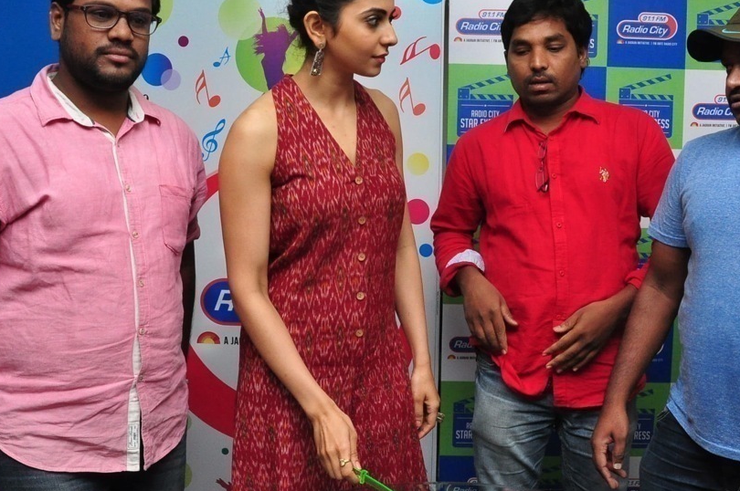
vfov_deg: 33.3
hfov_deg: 48.4
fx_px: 821
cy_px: 216
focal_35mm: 40
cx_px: 419
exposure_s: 1/125
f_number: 10
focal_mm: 18
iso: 1250
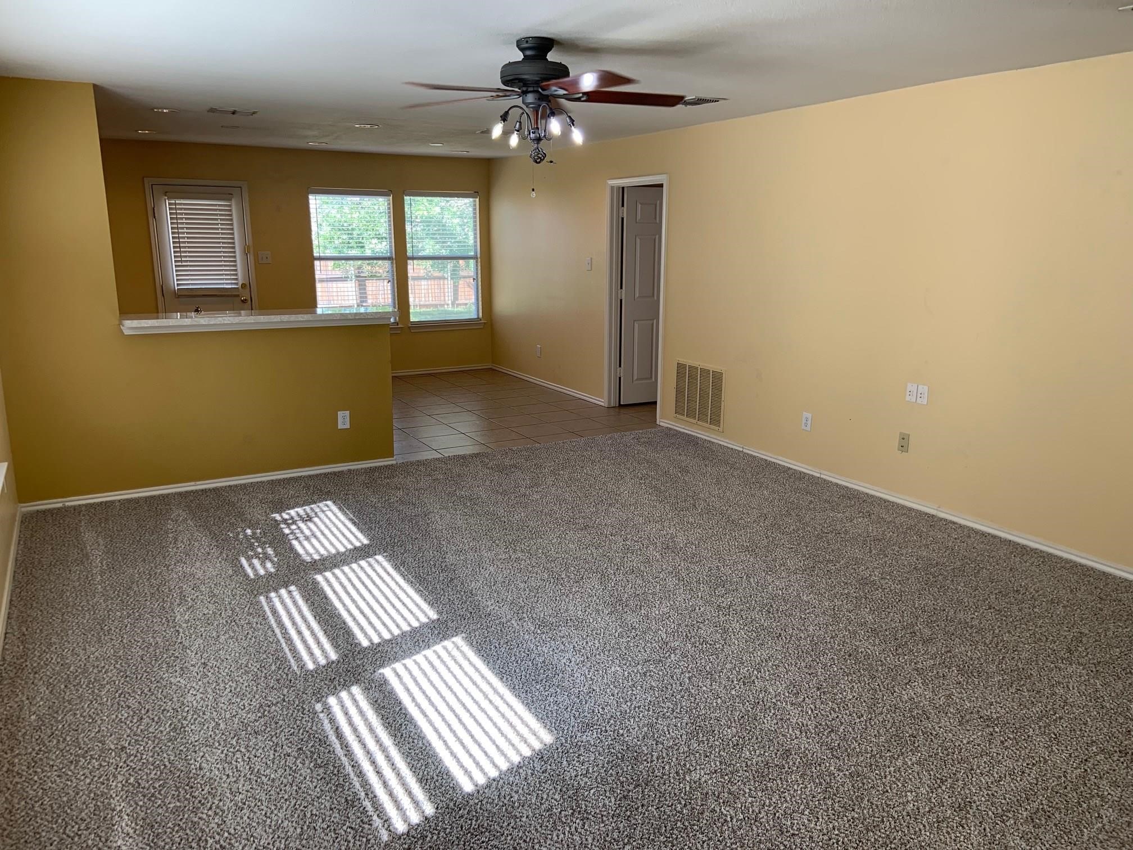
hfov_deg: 67.3
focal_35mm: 26
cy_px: 425
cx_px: 566
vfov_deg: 53.1
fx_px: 851
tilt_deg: -11.6
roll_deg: +0.0
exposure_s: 1/120
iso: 50
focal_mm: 4.25
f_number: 1.8
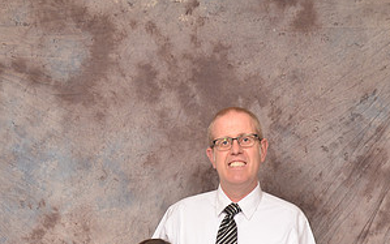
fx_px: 787
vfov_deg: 16.1
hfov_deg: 27.8
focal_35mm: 74
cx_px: 187
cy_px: 371
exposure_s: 1/60
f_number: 5.6
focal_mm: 25
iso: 200
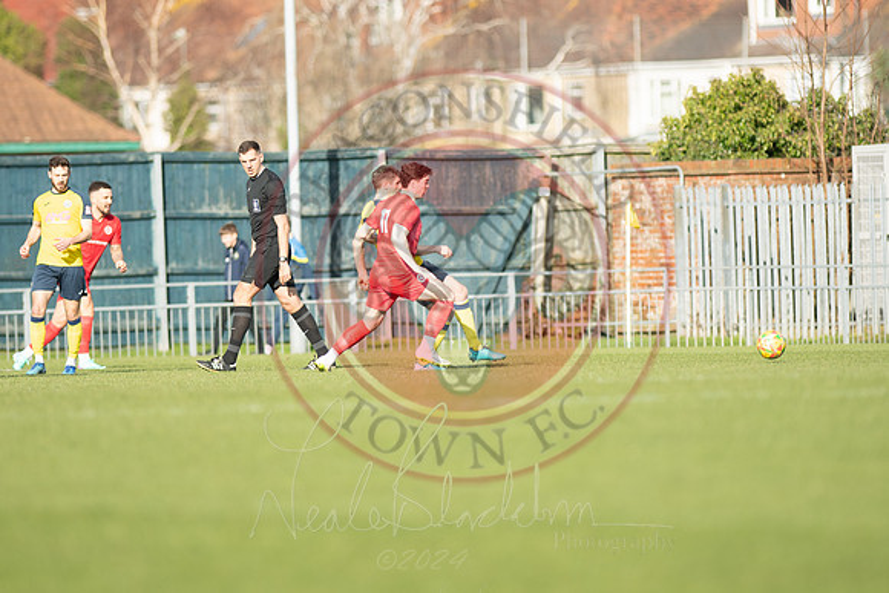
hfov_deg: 4.6
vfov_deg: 3.1
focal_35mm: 450
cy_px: 296
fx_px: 11115
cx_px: 444
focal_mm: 300
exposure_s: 1/3200
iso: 250
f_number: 2.8
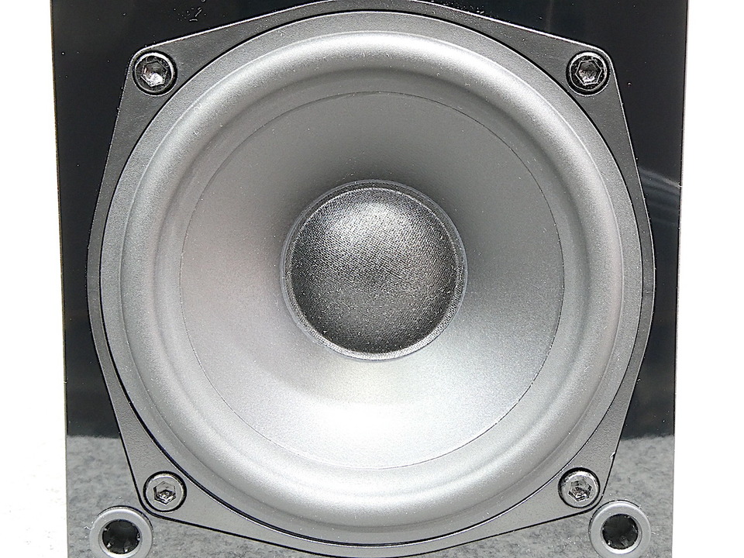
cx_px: 372
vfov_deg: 21.0
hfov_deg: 27.8
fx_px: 1505
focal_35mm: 70
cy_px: 279
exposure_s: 1/1.3
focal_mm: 12.5
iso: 400
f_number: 6.3
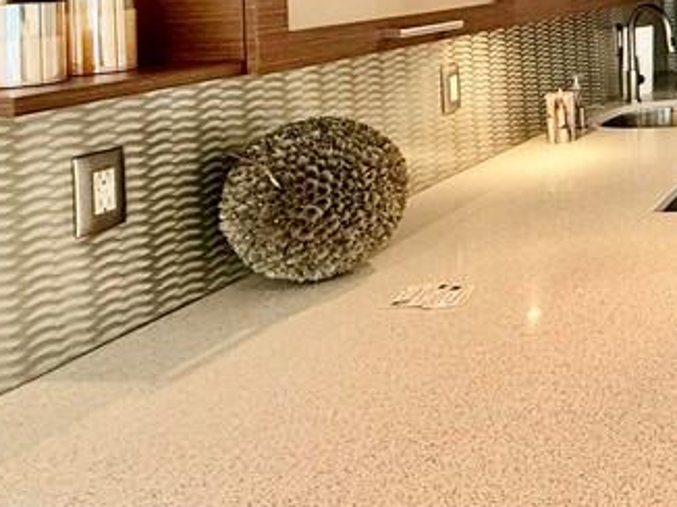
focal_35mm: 44
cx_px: 870
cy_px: -58
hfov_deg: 32.7
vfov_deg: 29.4
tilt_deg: +0.5
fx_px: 860
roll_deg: +2.3
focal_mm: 2.22
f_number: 2.2
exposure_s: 1/120
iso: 320
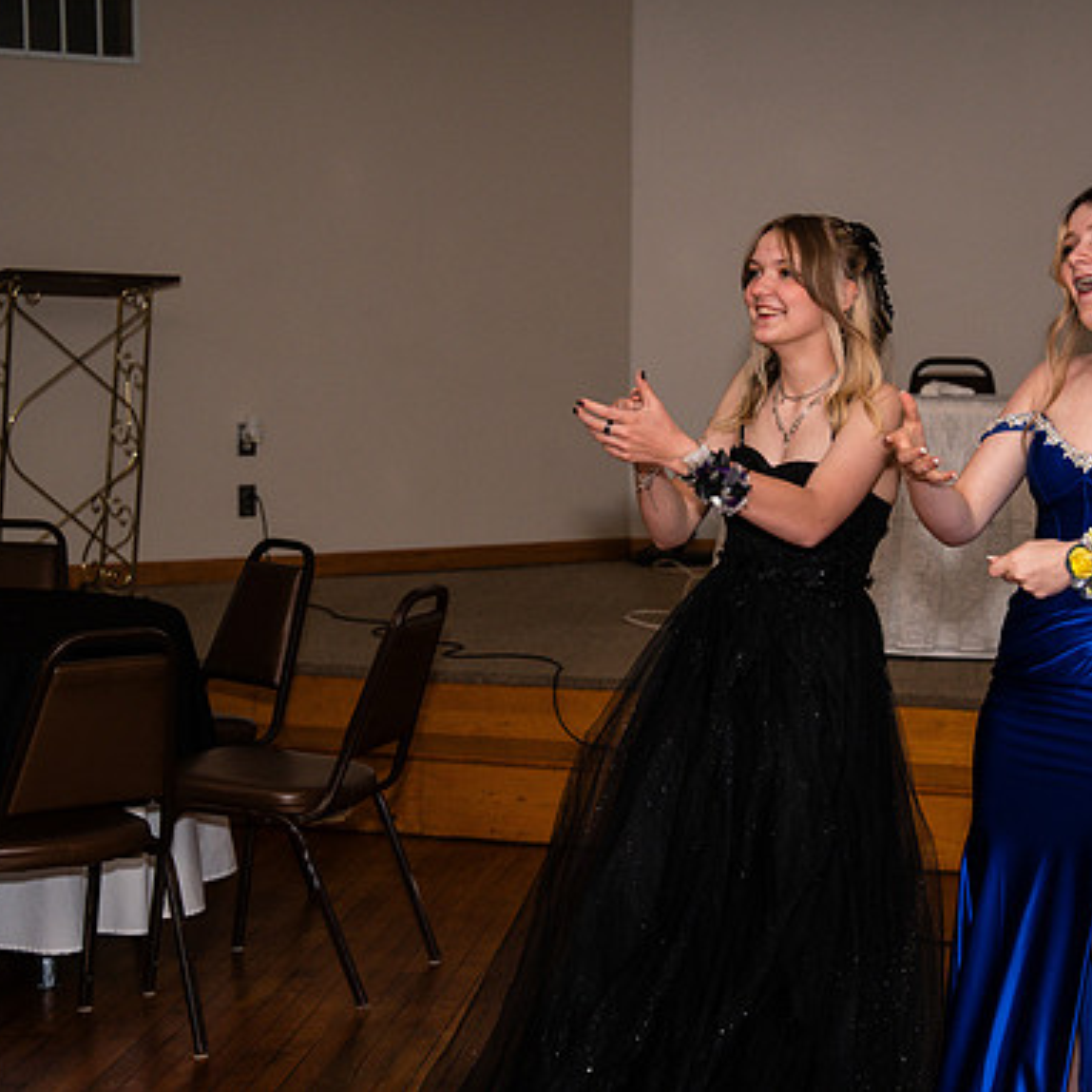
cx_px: 807
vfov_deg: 19.3
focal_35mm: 90
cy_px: 543
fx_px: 3212
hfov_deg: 19.2
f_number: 5
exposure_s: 1/250
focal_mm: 70
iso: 400
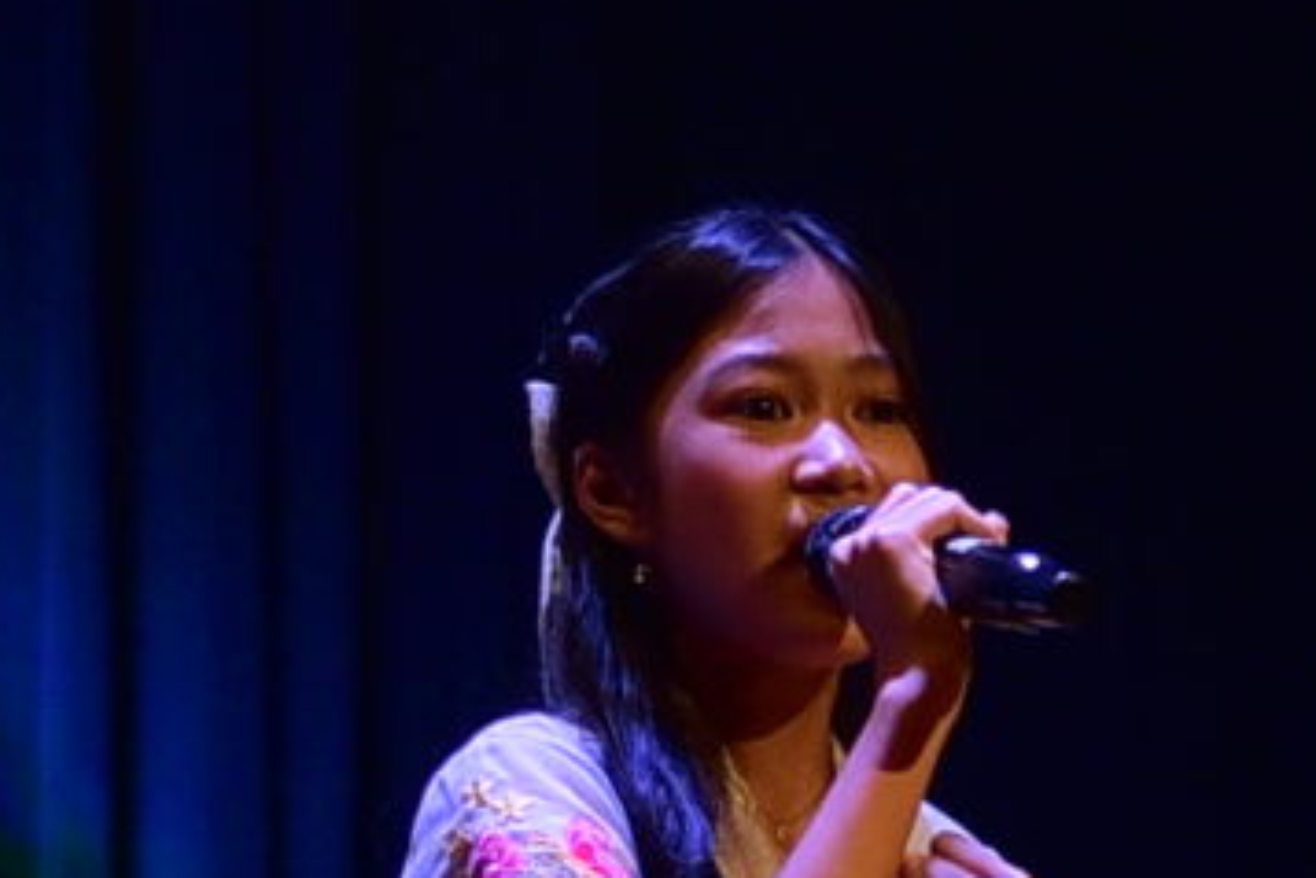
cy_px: 1352
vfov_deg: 3.8
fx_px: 13122
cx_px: 1423
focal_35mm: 359
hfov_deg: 5.7
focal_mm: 50
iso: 640
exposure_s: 1/250
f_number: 2.2
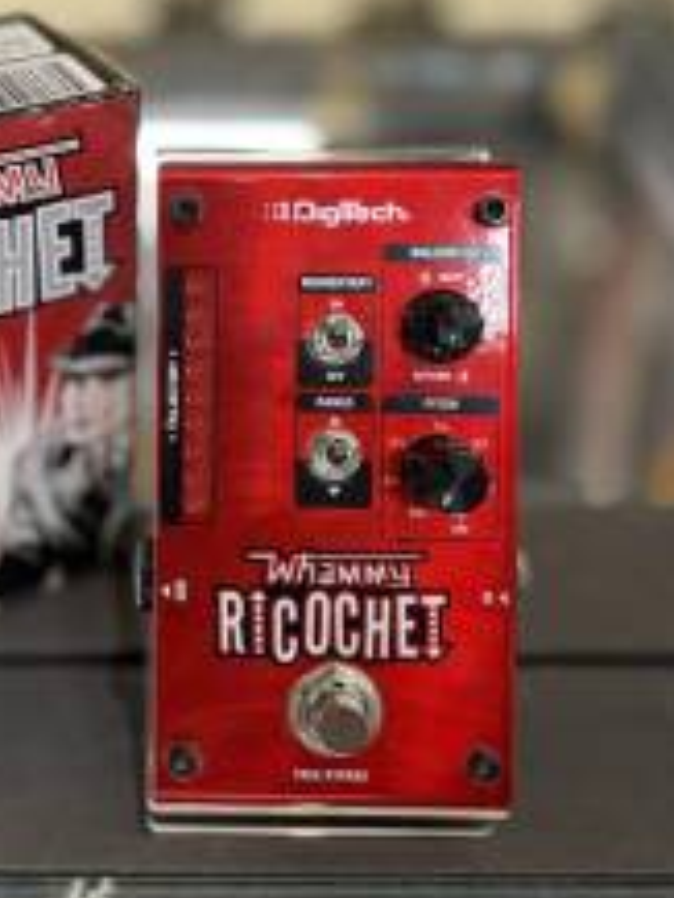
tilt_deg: -32.2
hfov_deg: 29.6
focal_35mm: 48
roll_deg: +1.1
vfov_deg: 39.4
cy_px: 335
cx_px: 128
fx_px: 1245
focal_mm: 5.96
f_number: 1.6
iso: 125
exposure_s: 1/60
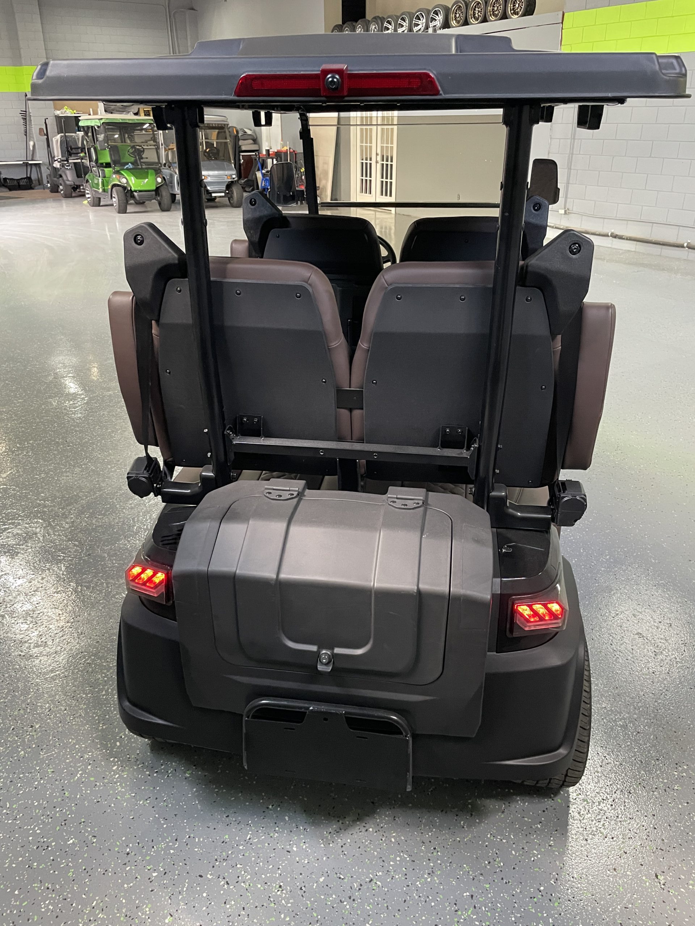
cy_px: 463
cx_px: 348
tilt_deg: -24.5
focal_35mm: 26
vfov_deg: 67.3
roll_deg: +1.3
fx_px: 696
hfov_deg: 53.1
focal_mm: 4.2
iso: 320
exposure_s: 1/60
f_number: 1.6
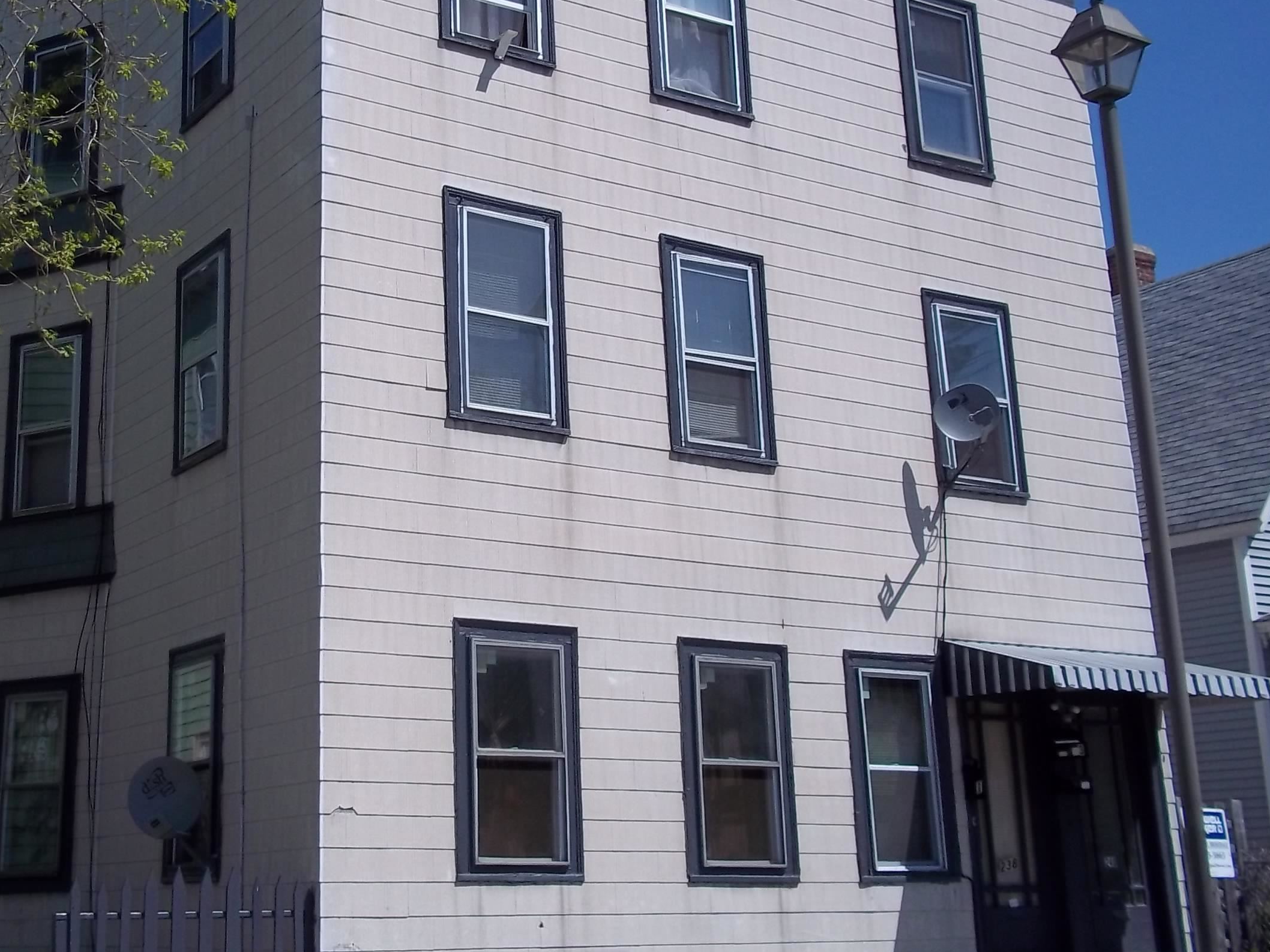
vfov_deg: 29.6
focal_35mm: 49
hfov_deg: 38.5
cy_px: 358
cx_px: 441
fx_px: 1798
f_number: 8
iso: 80
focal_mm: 6.5
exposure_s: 1/400
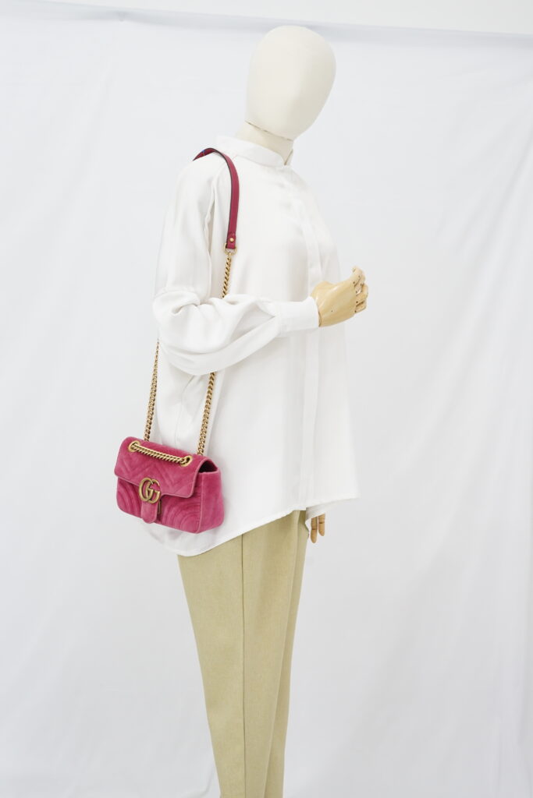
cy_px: 399
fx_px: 1110
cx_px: 266
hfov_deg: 27.0
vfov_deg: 39.6
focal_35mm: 50
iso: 640
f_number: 6.3
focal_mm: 50
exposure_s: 1/10
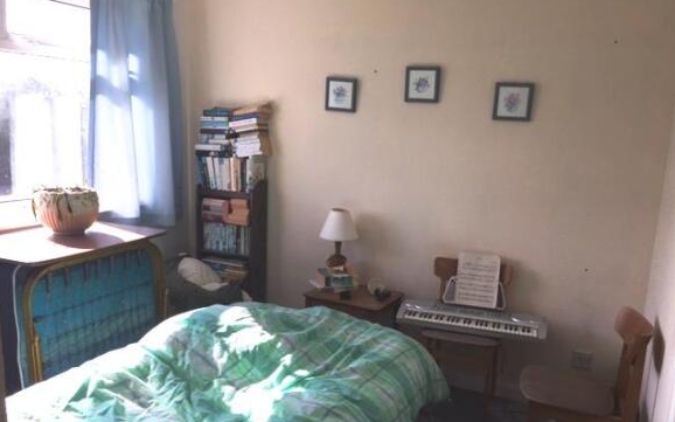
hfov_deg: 61.2
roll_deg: -2.6
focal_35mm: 31
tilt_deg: -11.2
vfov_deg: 40.5
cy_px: 243
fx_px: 570
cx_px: 338
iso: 32
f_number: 2.2
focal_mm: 4.15
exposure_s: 1/476
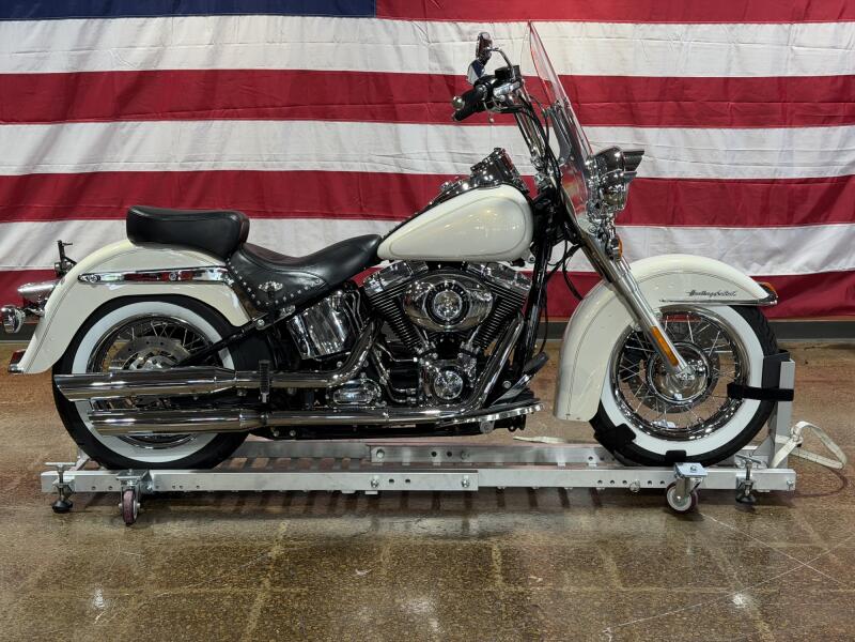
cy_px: 321
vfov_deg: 30.3
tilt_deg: -11.2
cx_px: 428
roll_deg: +0.1
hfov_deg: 39.7
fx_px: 1186
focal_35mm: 48
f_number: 1.78
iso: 100
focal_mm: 6.76
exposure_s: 1/120
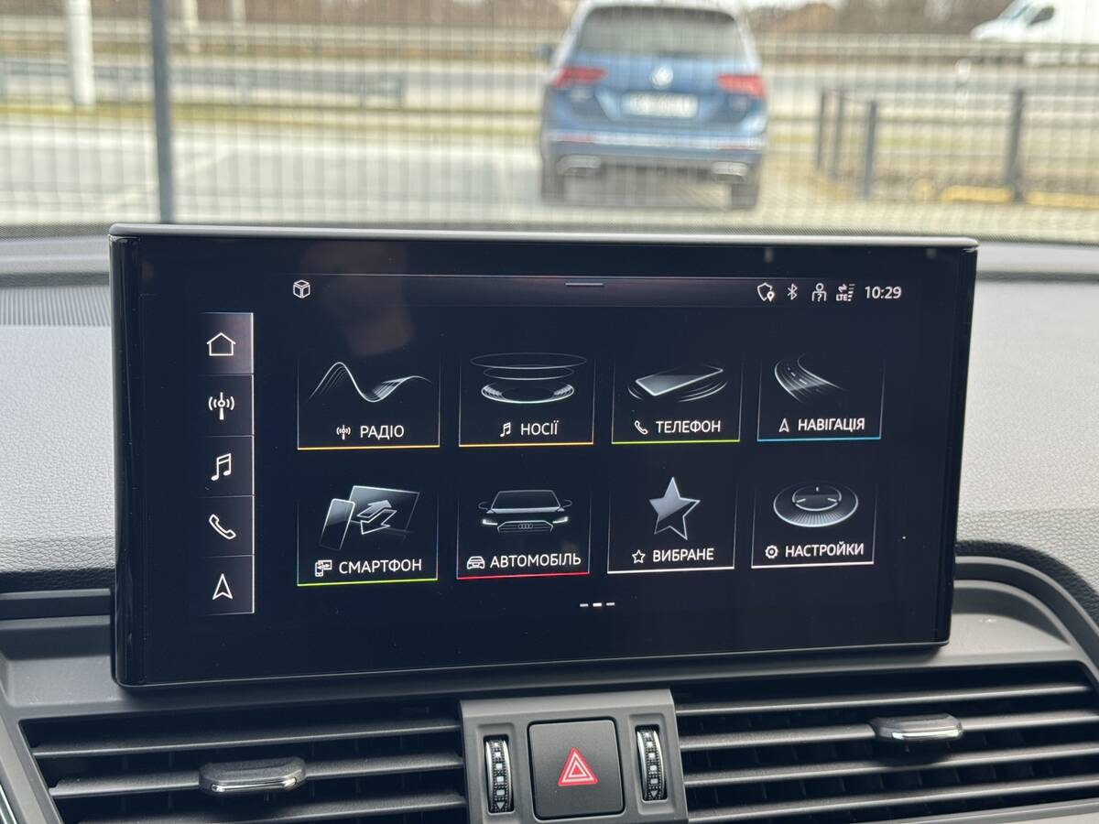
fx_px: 1524
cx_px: 550
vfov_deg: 30.3
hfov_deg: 39.7
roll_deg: -1.2
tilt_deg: -14.8
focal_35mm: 48
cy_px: 412
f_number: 1.78
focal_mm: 6.76
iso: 50
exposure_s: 1/185
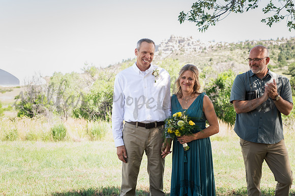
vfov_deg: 27.0
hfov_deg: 39.6
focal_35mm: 50
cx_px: 148
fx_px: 409
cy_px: 98
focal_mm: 50
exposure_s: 1/200
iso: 250
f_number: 5.6
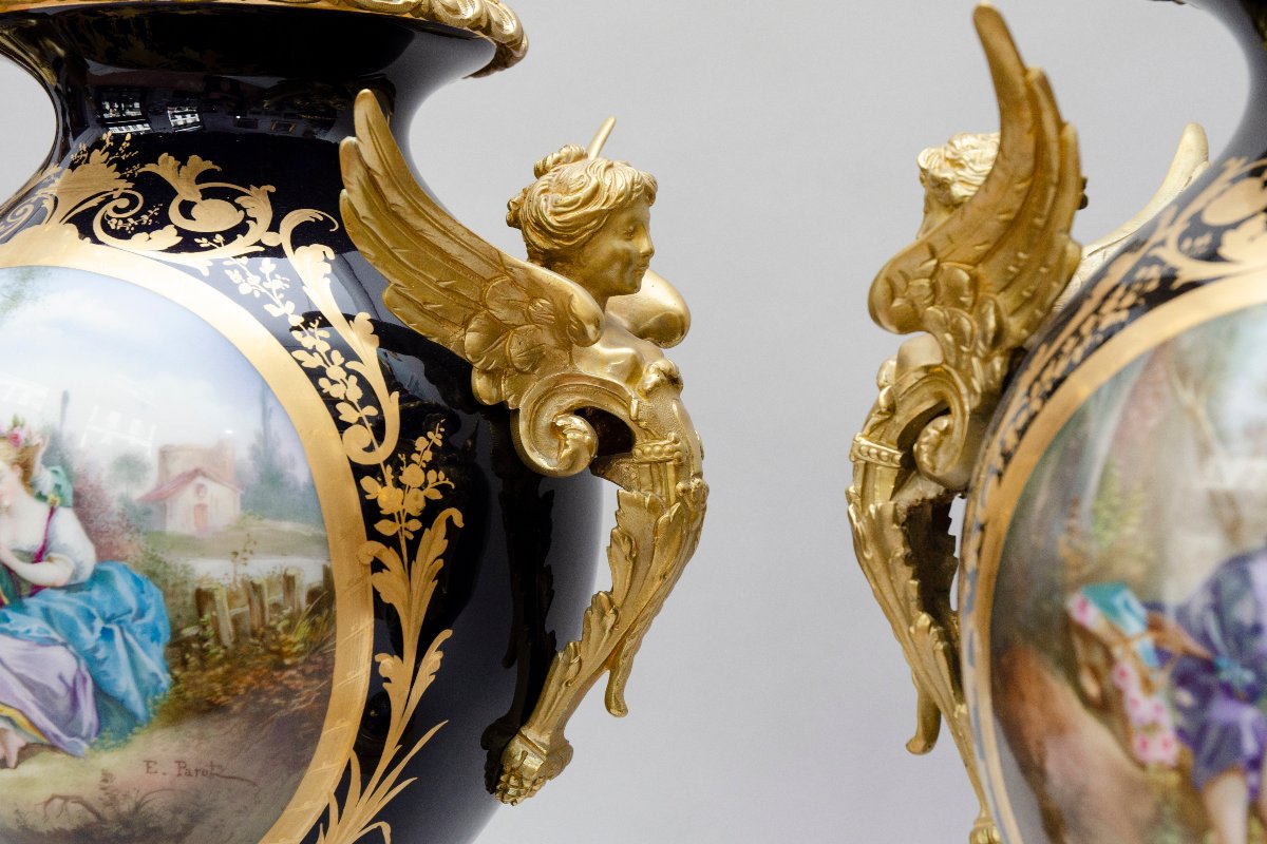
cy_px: 422
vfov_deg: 20.6
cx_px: 634
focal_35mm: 66
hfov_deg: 30.5
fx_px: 2323
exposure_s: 1/125
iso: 200
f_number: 8
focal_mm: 44
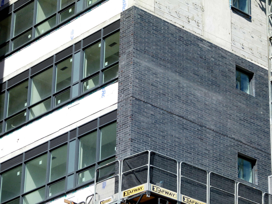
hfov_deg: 13.5
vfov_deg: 10.2
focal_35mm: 146
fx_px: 1147
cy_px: 102
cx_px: 136
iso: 100
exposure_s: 1/640
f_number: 4
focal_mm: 26.2
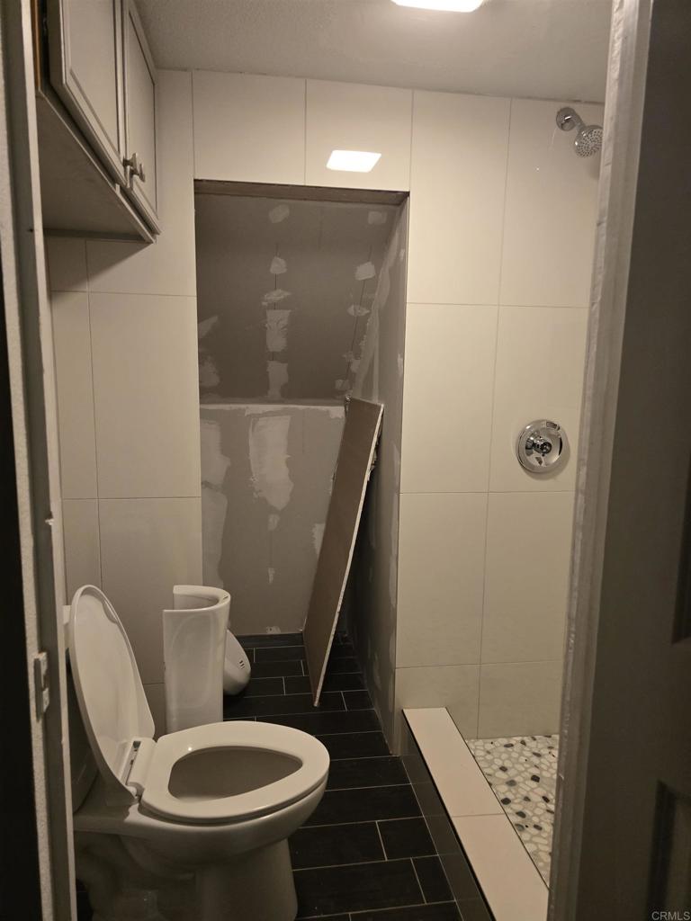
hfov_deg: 58.9
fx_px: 612
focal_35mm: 23
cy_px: 460
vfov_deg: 73.9
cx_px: 346
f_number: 1.7
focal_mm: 6.3
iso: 800
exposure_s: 1/120
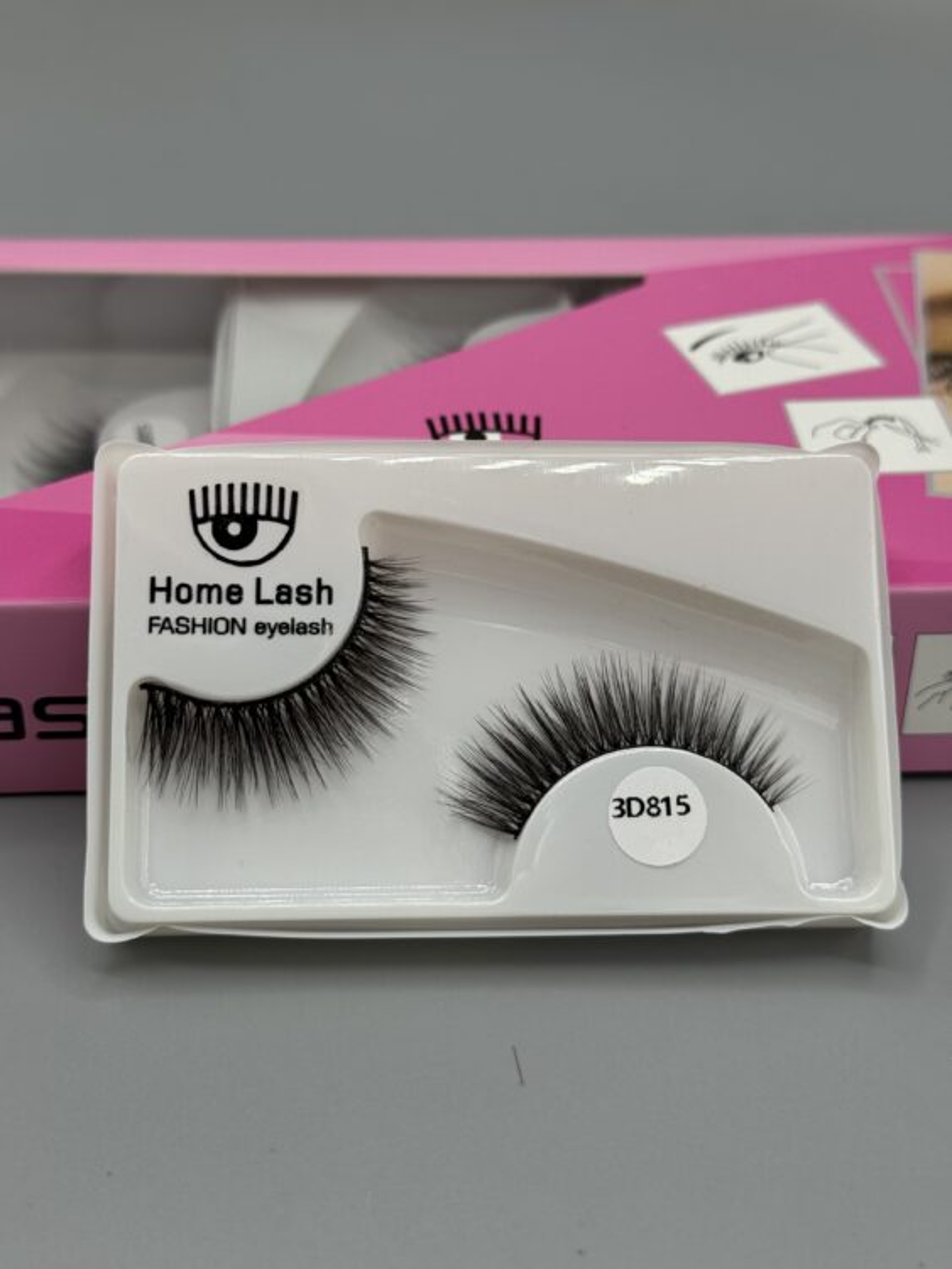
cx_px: 476
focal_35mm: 48
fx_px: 1759
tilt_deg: -36.7
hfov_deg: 30.3
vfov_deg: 39.6
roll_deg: -0.1
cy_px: 634
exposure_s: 1/1339
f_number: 1.78
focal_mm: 6.86
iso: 64
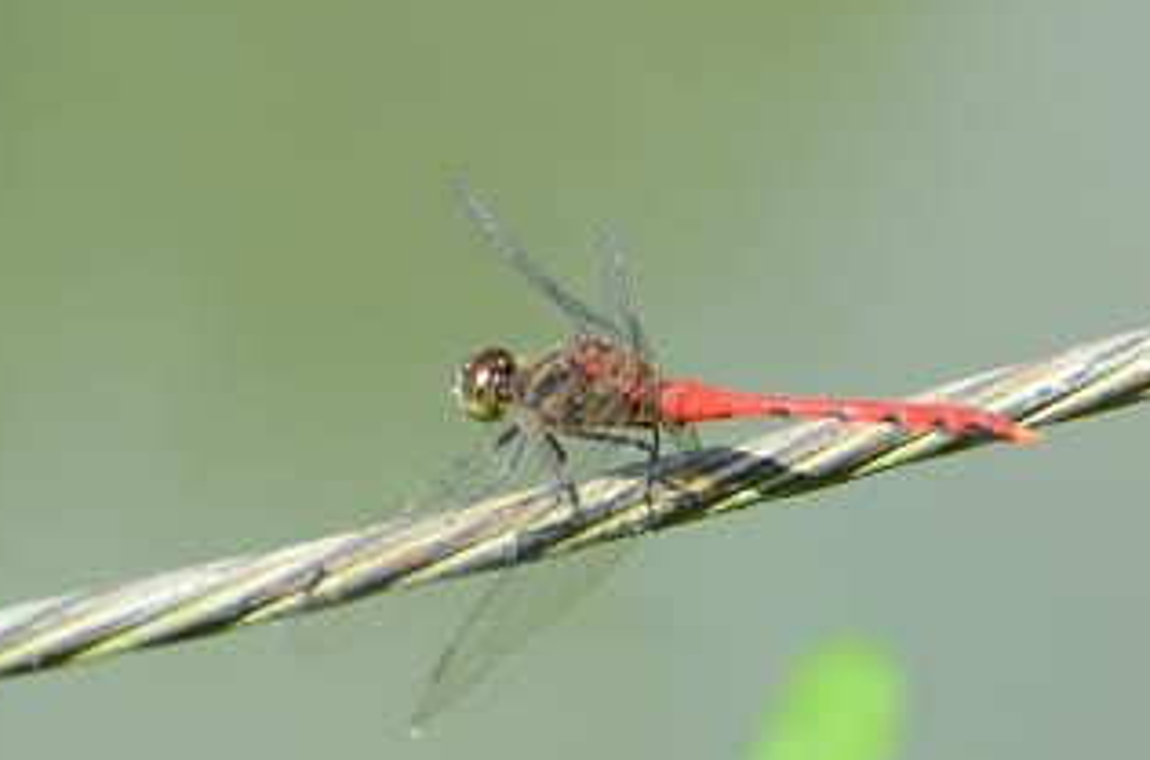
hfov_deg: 2.9
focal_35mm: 718
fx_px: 22879
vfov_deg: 1.9
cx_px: 906
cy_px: 513
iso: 400
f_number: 10
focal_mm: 270
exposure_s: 1/320
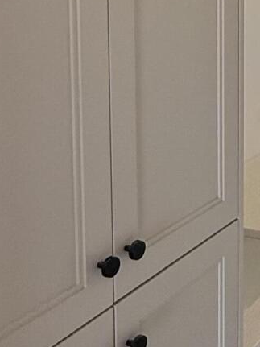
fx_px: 651
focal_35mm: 65
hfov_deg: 19.7
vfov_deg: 28.6
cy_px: 34
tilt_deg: -6.0
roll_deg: -1.5
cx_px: 387
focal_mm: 2.22
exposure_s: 1/153
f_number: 2.2
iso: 64
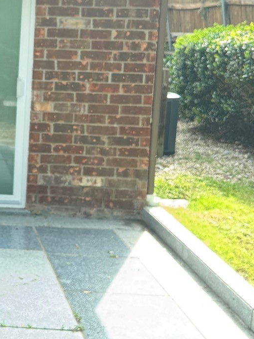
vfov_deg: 26.8
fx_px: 705
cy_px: 101
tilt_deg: -5.2
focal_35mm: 72
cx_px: -82
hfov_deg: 18.9
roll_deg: -2.1
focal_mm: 6.76
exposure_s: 1/121
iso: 200
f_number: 1.78
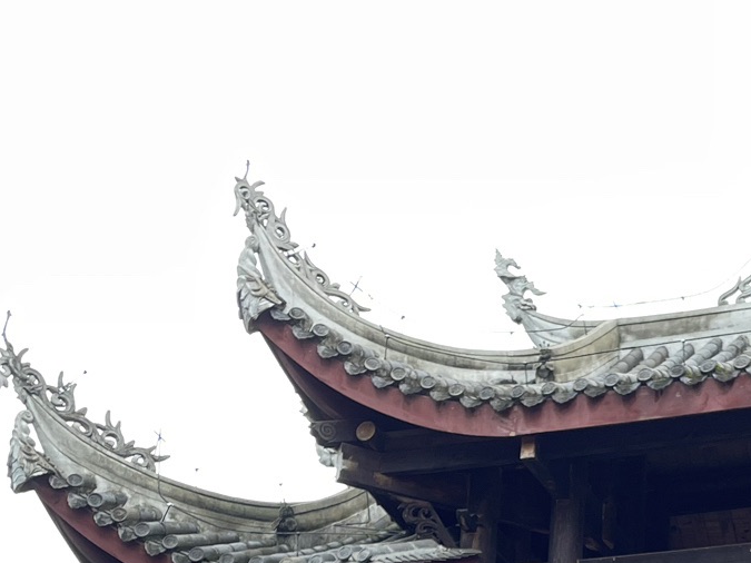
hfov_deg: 24.6
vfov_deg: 17.5
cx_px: 683
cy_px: 803
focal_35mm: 77
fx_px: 1670
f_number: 1.6
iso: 50
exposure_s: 1/121
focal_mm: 4.2
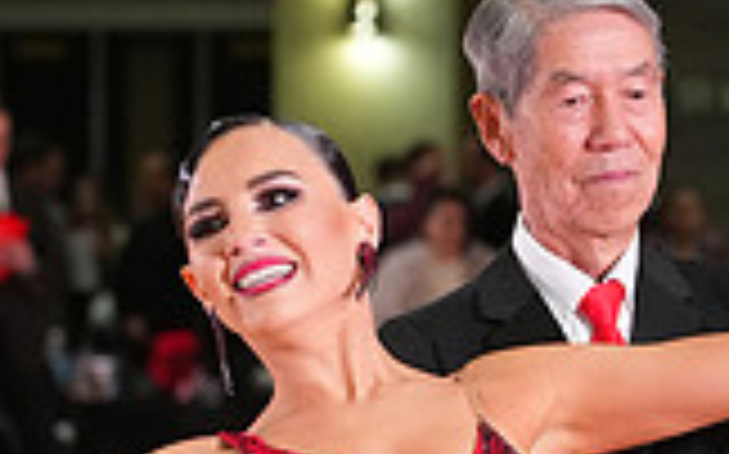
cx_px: 353
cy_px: 809
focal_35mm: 423
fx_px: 8398
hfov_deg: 5.0
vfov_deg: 3.1
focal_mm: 116
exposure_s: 1/200
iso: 3200
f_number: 5
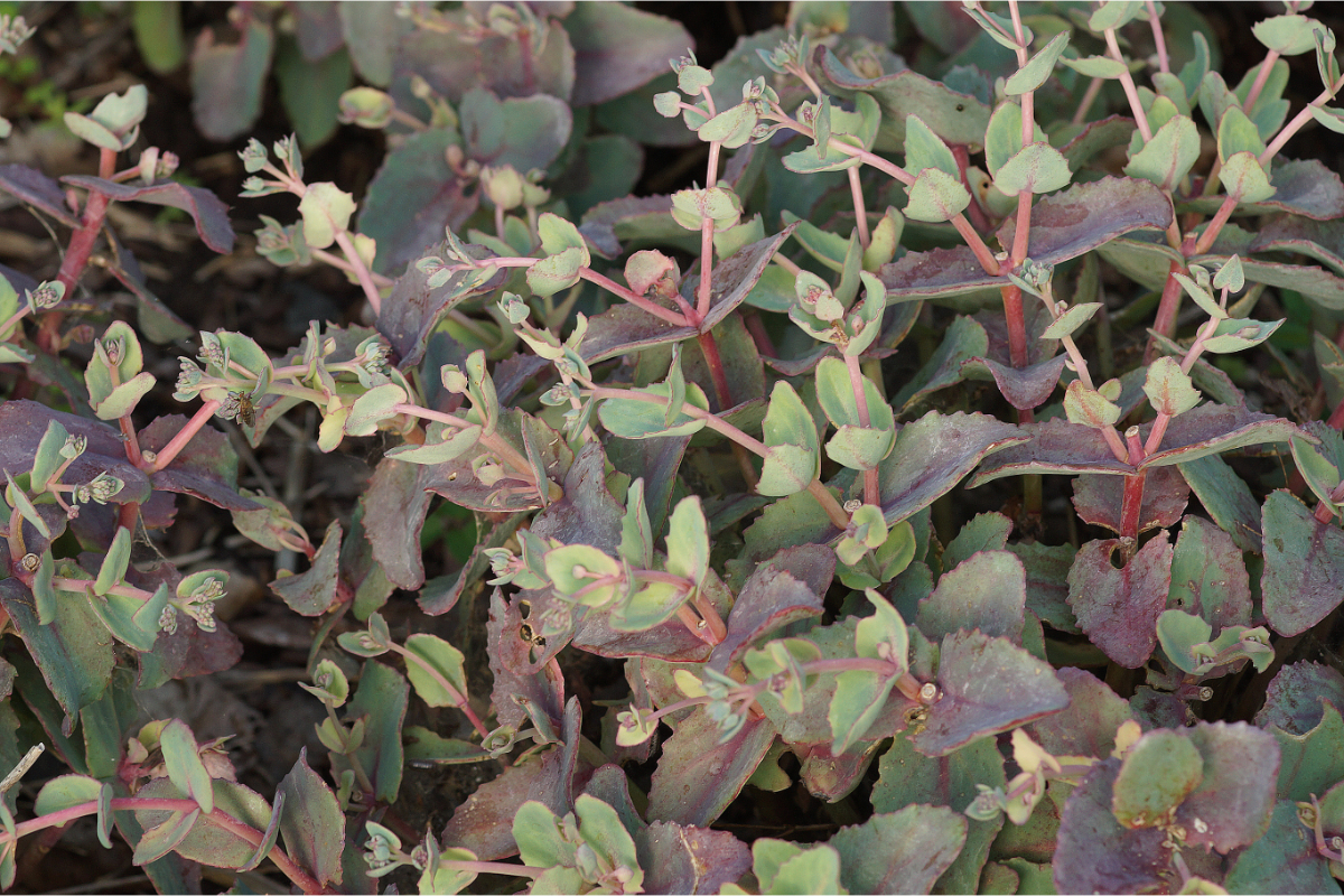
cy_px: 448
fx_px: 5600
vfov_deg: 9.1
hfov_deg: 13.7
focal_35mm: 150
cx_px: 672
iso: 250
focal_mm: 100
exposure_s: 1/160
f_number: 5.6
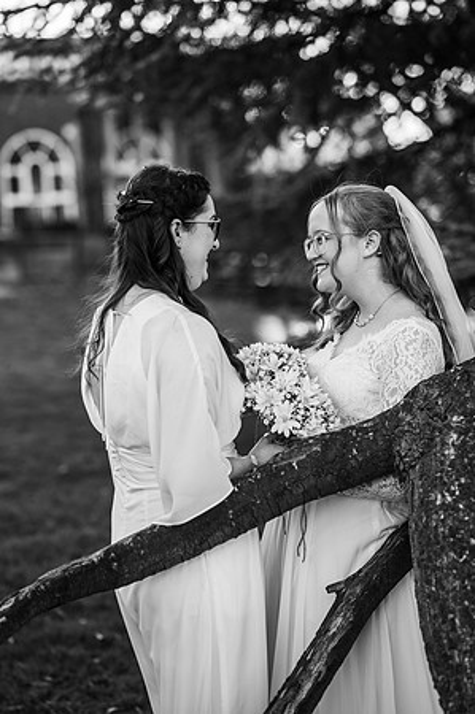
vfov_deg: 23.9
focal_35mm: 85
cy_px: 357
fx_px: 1686
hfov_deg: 16.0
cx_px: 238
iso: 100
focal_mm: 85
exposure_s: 1/800
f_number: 2.5
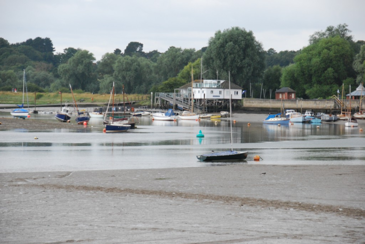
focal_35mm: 168
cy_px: 122
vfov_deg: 8.2
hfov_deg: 12.2
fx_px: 1705
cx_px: 182
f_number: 6.3
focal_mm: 112
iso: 800
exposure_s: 1/640
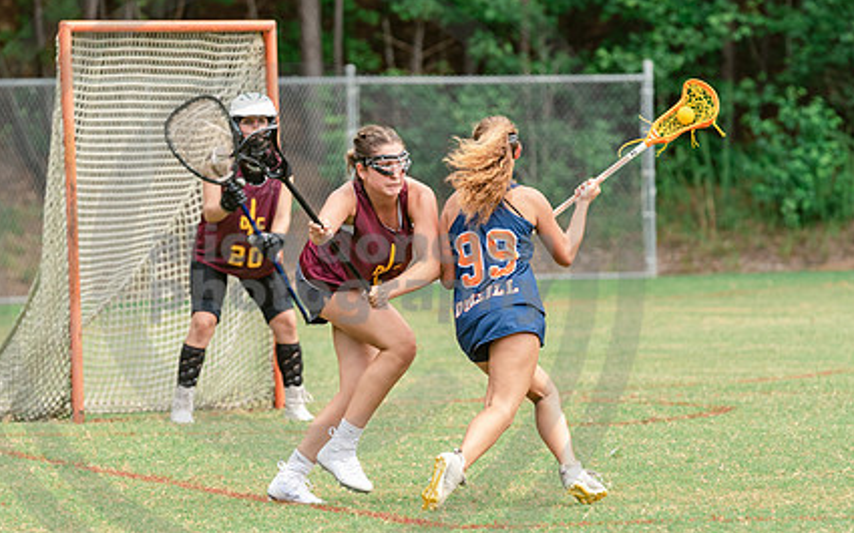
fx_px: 8396
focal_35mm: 361
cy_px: 382
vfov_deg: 3.6
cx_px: 462
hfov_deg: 5.8
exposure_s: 1/1000
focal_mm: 200
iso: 250
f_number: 4
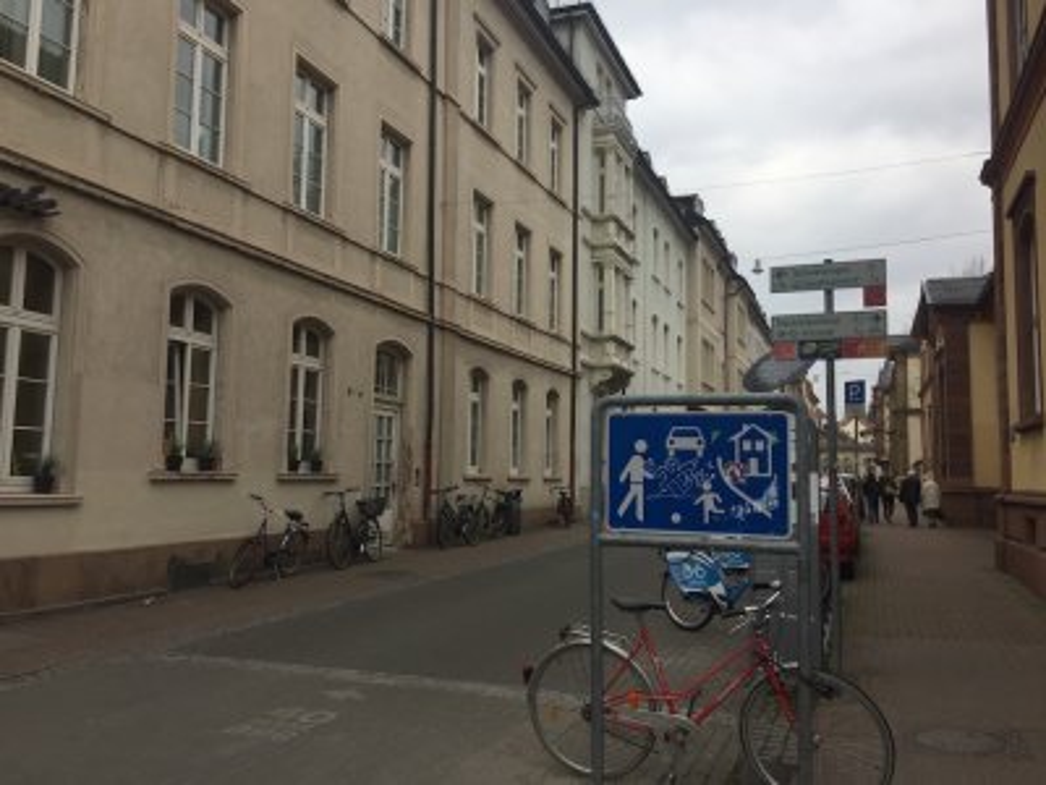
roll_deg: -1.5
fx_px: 876
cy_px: 392
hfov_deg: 61.7
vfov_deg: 48.2
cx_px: 523
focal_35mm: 29
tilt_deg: +4.8
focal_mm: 4.15
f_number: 2.2
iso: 32
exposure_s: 1/879
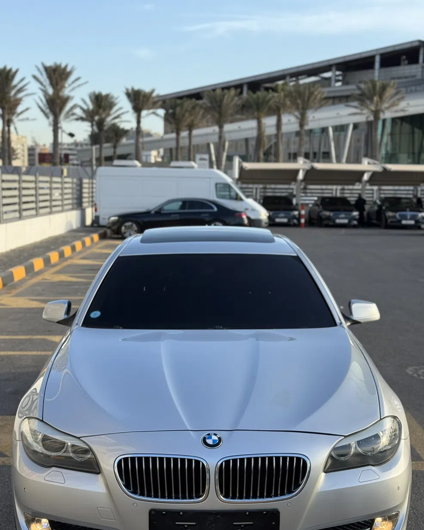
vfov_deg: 36.0
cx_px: 206
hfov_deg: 29.1
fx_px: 816
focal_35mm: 52
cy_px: 293
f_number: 1.78
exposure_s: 1/913
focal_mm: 6.76
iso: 64
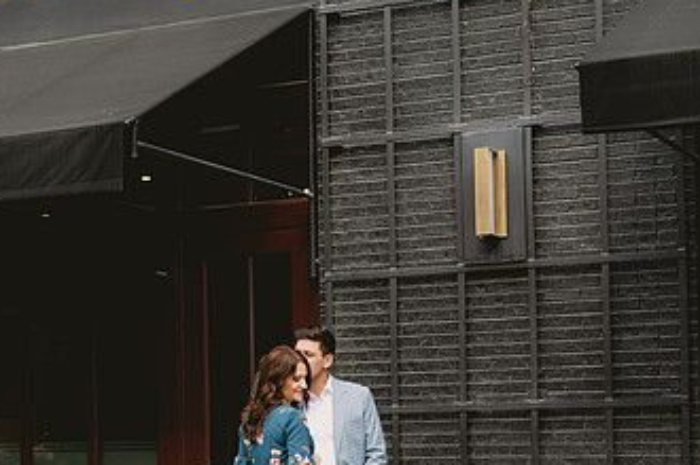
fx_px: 1709
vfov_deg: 15.4
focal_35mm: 88
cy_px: 389
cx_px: 210
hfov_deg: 23.0
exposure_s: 1/640
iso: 200
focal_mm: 50
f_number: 2.8
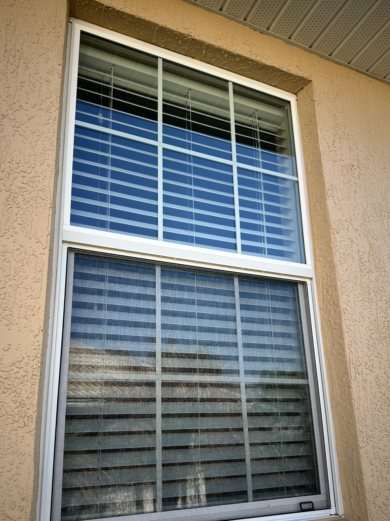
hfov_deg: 49.7
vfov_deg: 63.1
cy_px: 301
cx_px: 184
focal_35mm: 28
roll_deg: +0.2
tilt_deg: +15.4
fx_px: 421
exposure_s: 1/1144
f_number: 1.78
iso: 80
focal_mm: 6.86
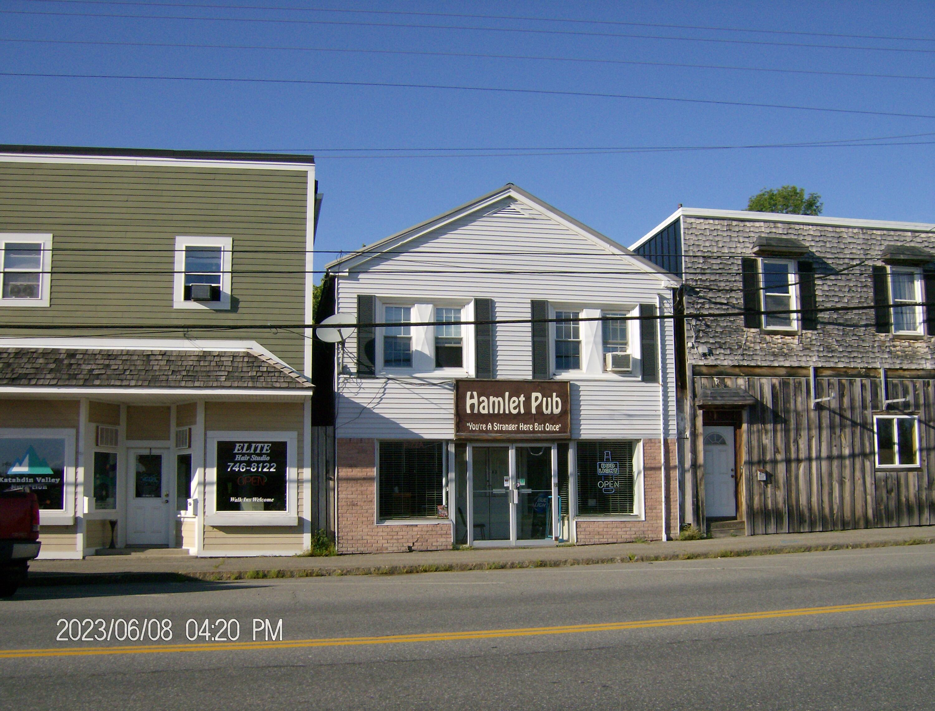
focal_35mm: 36
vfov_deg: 40.0
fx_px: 977
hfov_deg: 51.1
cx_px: 468
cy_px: 356
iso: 100
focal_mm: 6
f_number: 4.7
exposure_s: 1/1031
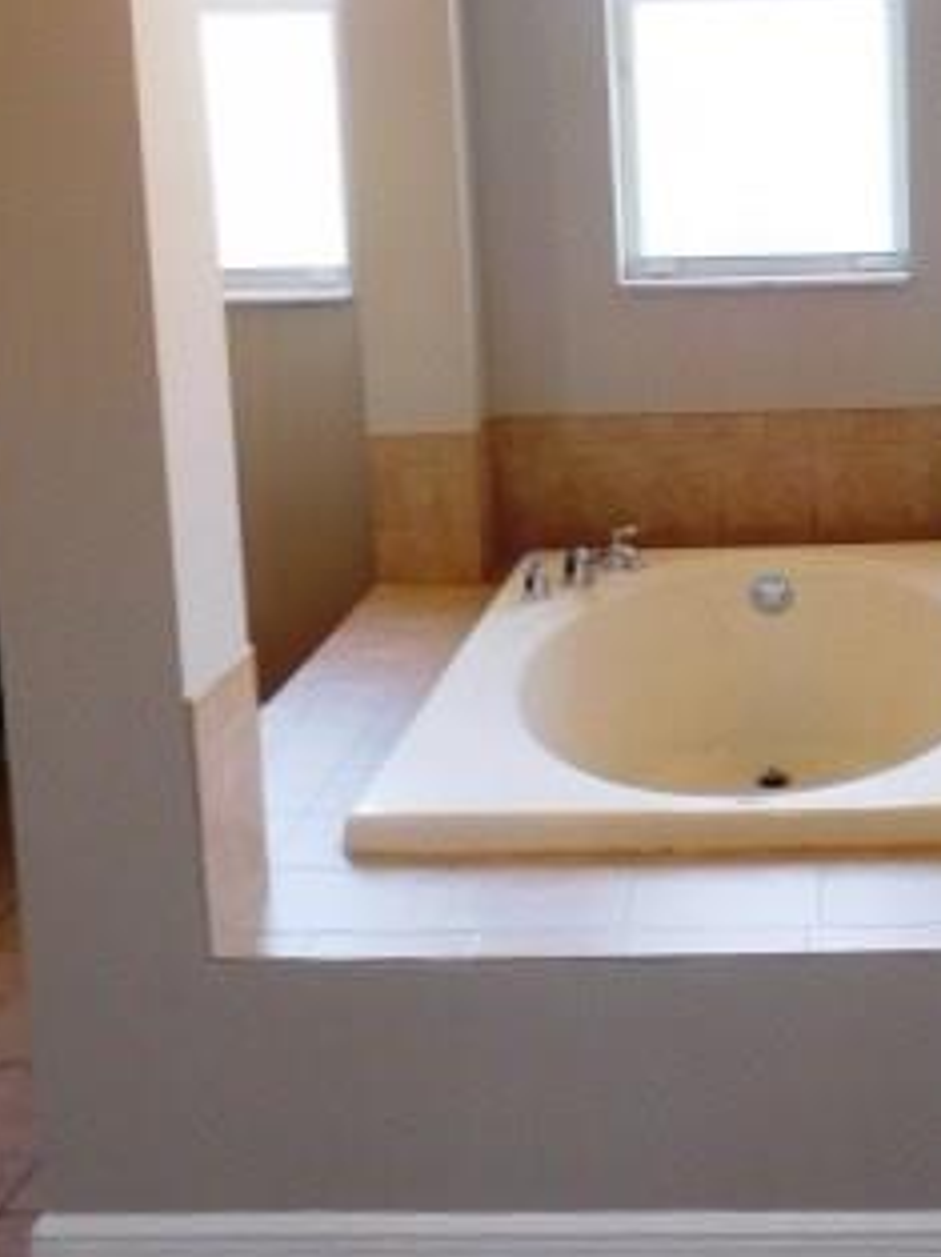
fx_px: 1851
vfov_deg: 36.9
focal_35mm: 51
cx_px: 801
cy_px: 376
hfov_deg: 27.7
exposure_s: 1/40
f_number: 3.4
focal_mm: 4.5
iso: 125
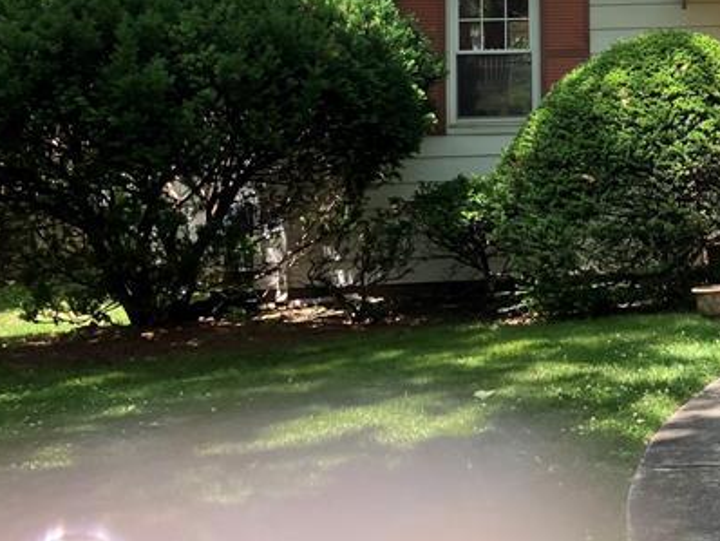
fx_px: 1498
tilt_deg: +3.4
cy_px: 22
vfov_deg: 19.9
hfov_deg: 25.4
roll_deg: +1.5
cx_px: 762
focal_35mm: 72
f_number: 1.8
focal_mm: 3.99
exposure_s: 1/376
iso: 32
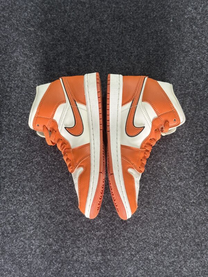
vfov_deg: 39.6
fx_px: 384
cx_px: 104
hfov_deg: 30.3
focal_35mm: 48
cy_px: 138
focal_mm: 6.86
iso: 160
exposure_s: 1/50
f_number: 1.78
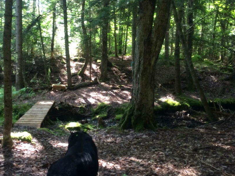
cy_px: 83
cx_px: 99
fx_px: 258
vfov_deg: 37.7
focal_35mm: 38
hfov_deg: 48.8
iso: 40
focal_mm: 4.12
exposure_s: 1/30
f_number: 2.2
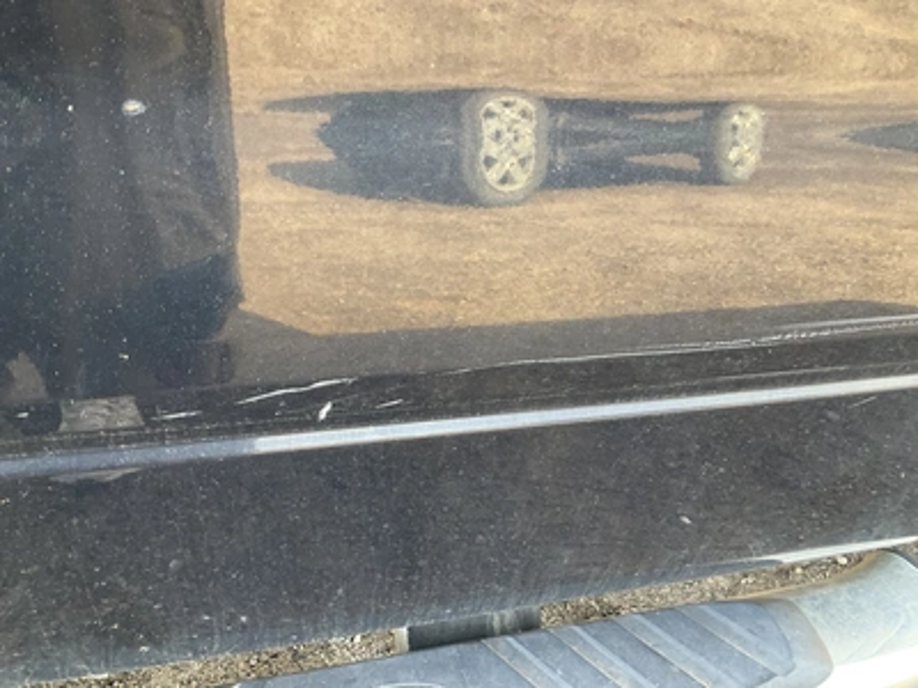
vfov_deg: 48.2
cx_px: 459
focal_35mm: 29
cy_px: 344
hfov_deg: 61.7
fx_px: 769
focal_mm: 3
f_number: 1.8
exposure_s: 1/90
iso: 64
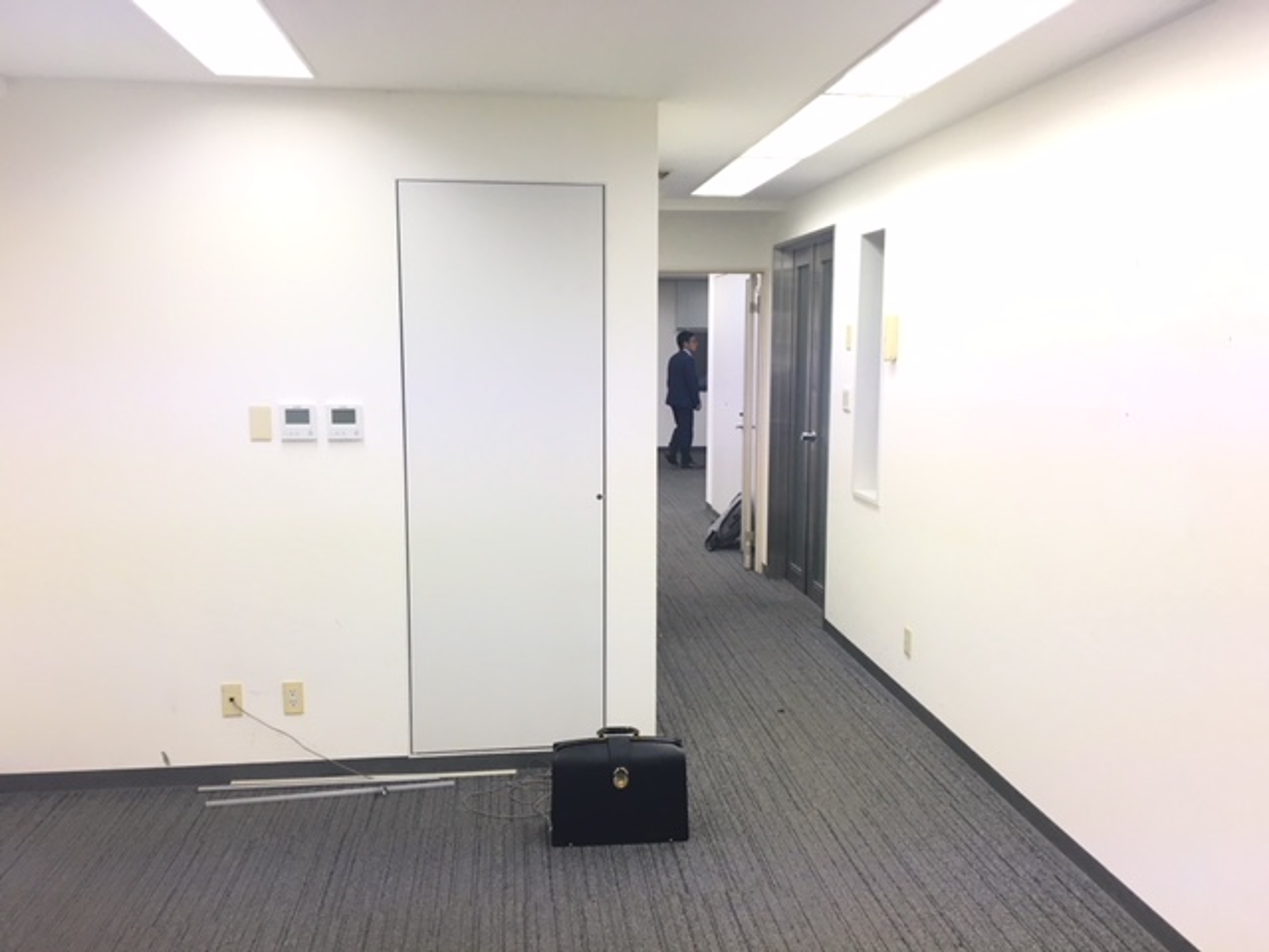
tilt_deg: -6.1
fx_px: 1063
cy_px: 476
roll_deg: -0.4
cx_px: 634
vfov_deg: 48.2
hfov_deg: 61.7
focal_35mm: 29
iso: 32
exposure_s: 1/30
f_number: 2.2
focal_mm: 4.15
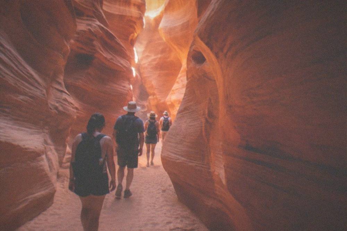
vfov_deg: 27.5
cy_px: 116
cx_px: 174
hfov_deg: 40.4
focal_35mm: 49
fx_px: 472
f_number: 6.3
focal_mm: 49
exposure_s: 1/320
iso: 320
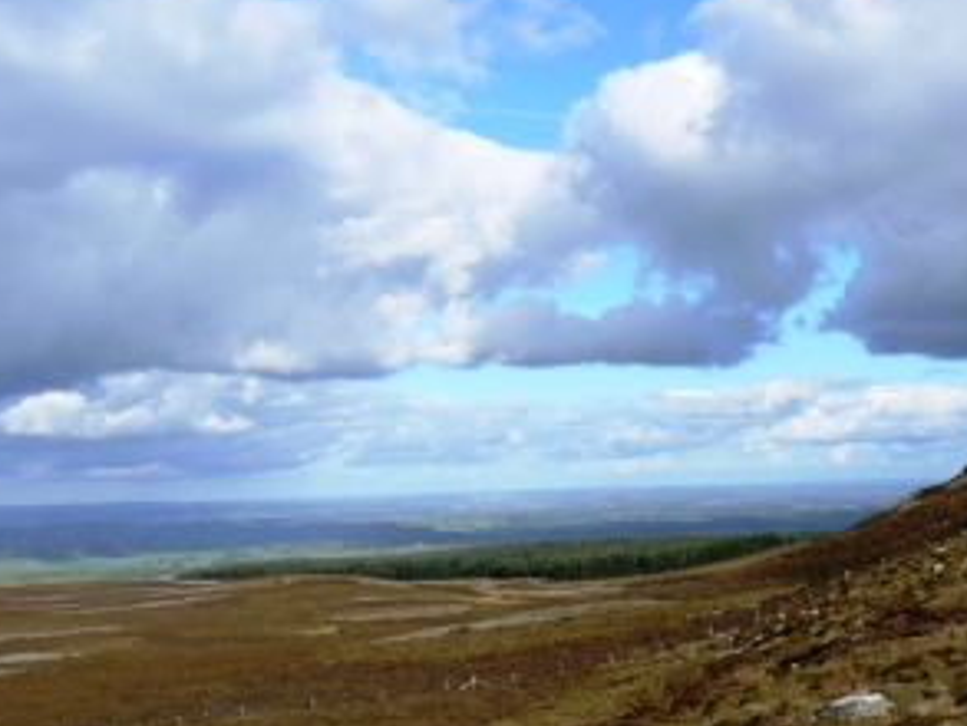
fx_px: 1481
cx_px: 660
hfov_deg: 35.7
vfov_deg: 27.4
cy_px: 485
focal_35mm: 53
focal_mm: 6
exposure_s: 1/400
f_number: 7.1
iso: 80
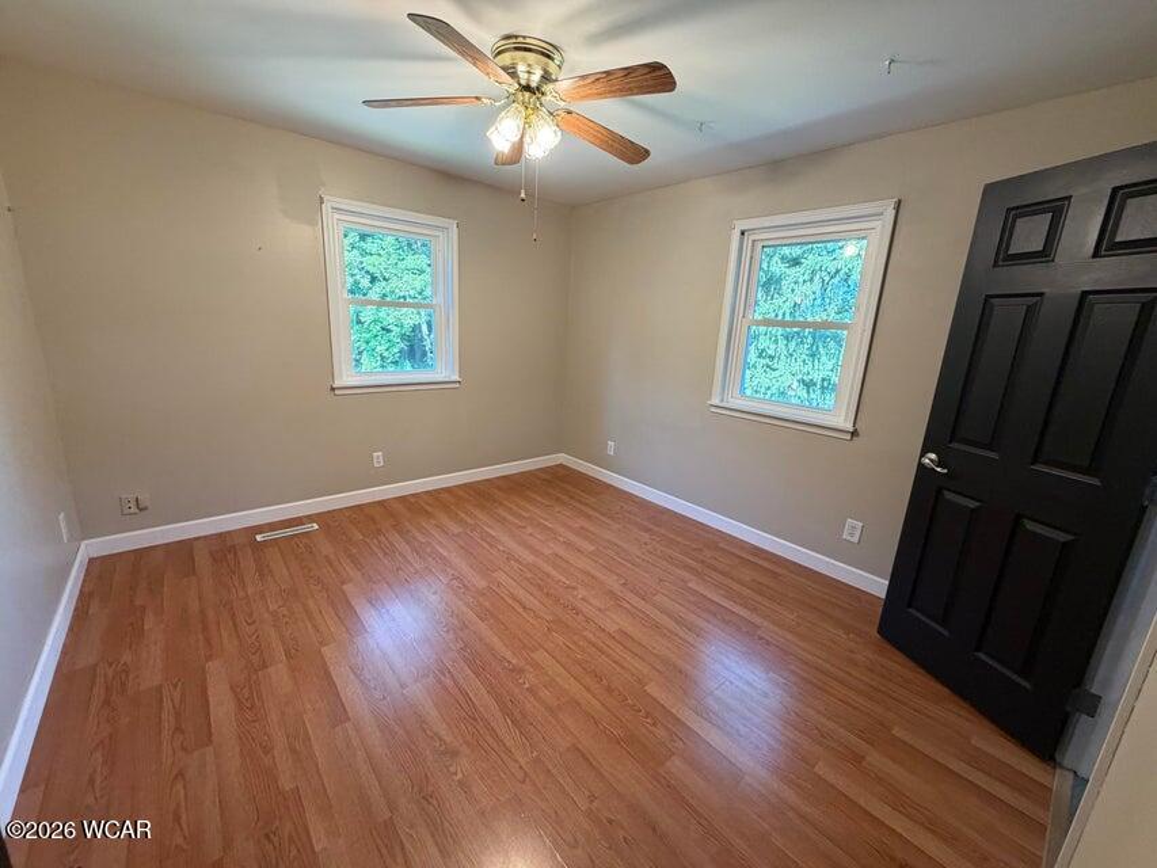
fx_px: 468
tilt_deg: -12.1
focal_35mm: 14
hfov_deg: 102.1
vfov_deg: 85.7
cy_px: 434
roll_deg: -2.0
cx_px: 578
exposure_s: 1/60
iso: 200
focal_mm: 2.22
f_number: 2.2
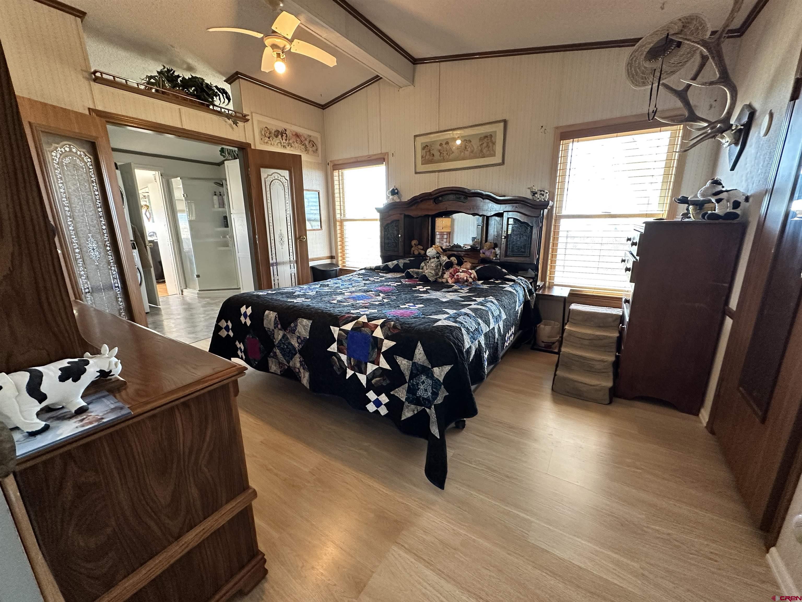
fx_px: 324
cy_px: 301
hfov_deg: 102.1
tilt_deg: -13.3
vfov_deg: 85.7
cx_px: 401
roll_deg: +0.8
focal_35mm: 14
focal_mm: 2.22
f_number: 2.2
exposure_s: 1/60
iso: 320
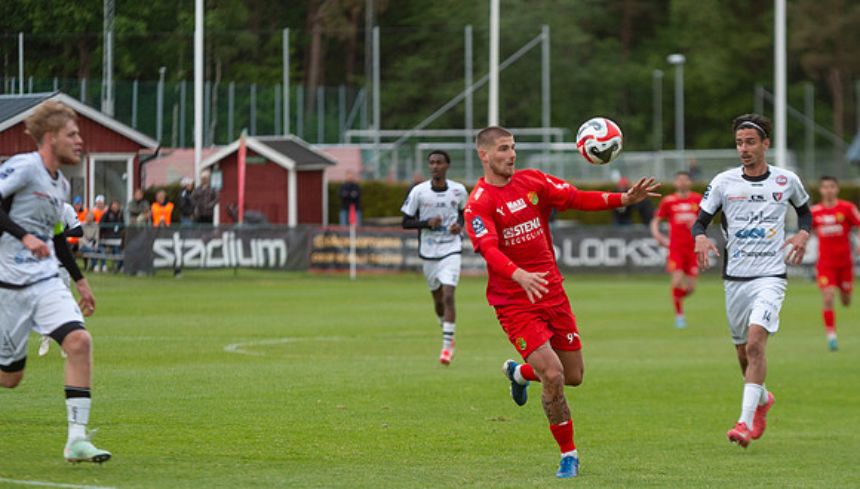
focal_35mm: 260
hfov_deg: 8.3
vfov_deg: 4.7
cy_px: 284
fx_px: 5936
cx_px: 482
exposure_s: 1/1000
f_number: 3.2
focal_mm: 175
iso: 1400
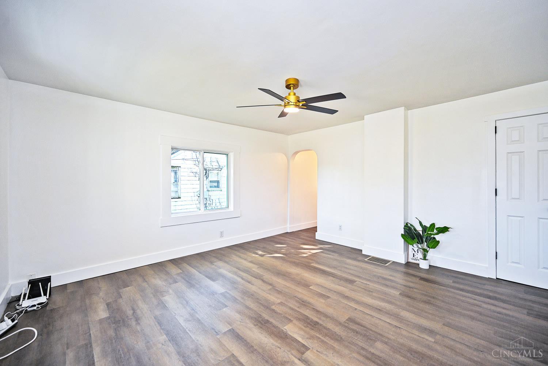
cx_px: 274
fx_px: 221
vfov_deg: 79.2
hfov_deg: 102.3
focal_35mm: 14
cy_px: 183
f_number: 4
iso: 220
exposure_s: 1/60
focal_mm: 14.5
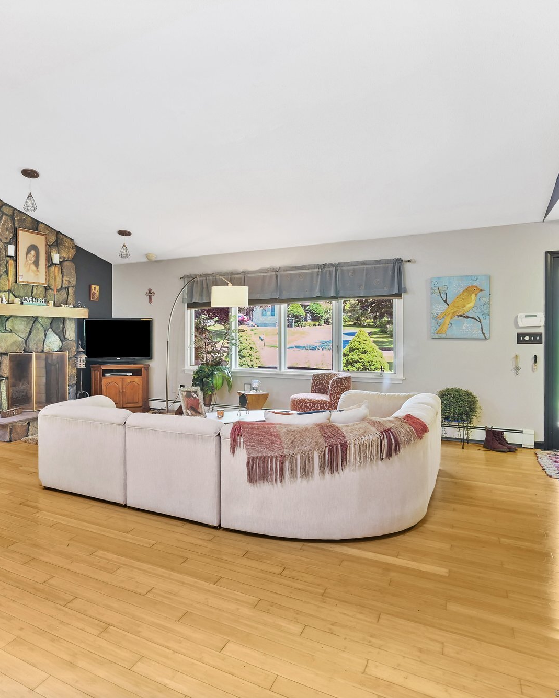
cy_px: 344
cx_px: 107
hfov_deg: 56.2
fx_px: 476
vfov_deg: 72.6
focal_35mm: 23
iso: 800
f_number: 8
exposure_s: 1
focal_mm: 16
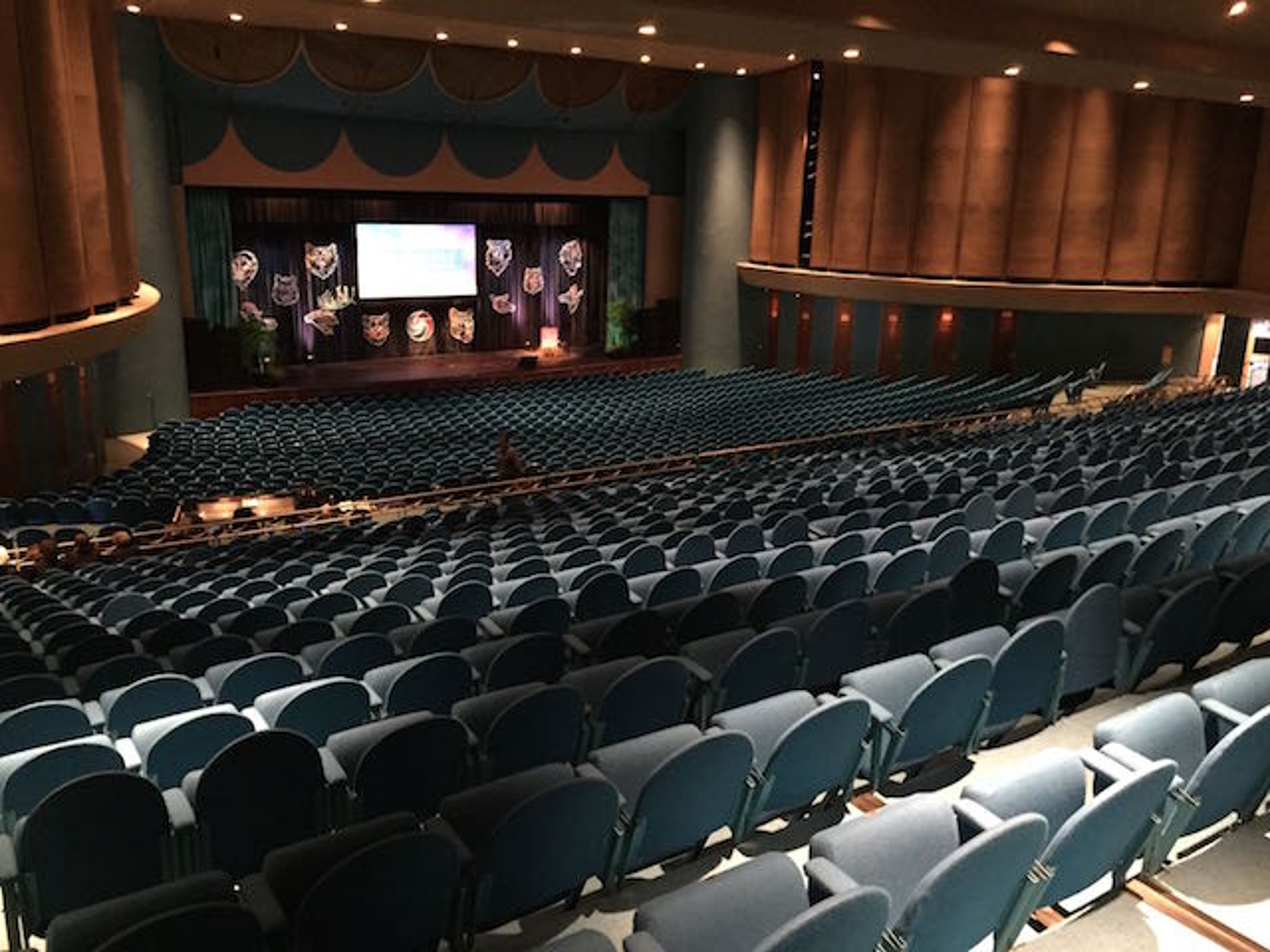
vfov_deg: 48.2
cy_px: 476
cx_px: 635
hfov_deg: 61.7
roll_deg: -1.4
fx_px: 1064
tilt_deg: -14.4
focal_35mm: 29
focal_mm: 4.15
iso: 500
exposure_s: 1/15
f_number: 2.2
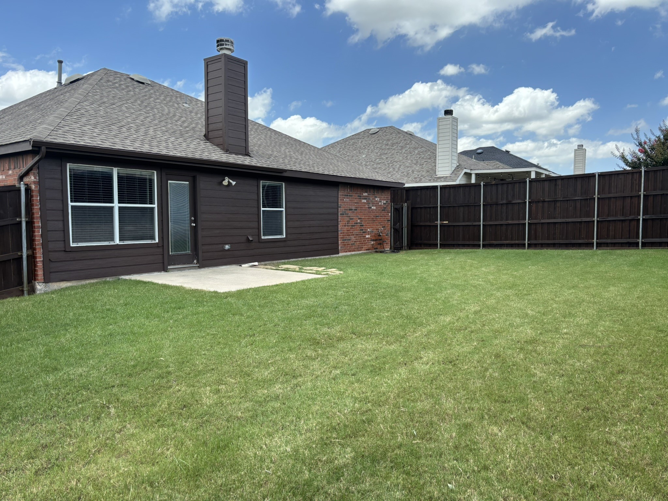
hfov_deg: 67.3
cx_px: 334
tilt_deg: -4.2
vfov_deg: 53.1
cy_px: 250
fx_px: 502
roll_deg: +0.1
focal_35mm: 26
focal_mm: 5.96
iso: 50
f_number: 1.6
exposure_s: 1/1499
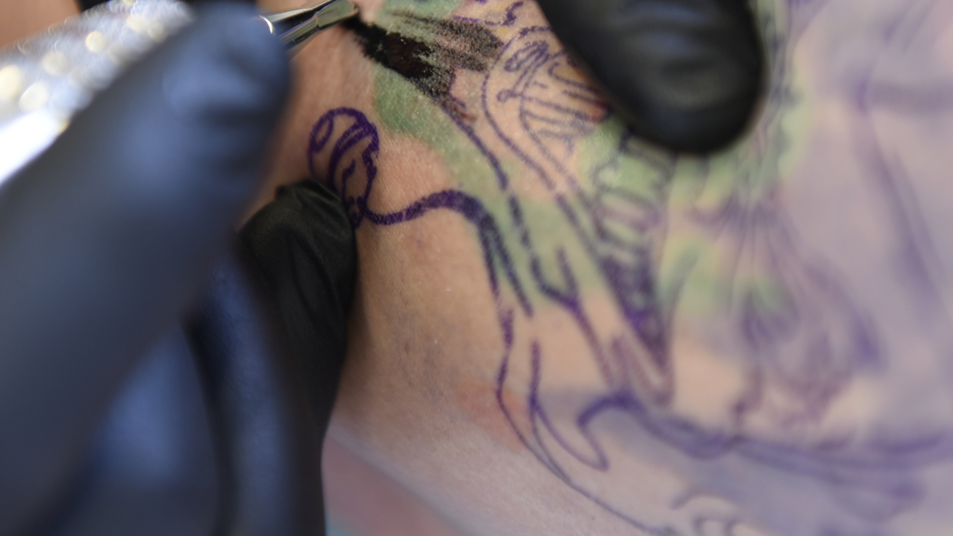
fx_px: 2527
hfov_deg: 21.4
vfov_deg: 12.1
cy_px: 168
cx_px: 484
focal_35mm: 100
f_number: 3.5
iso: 640
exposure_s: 1/50
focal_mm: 70
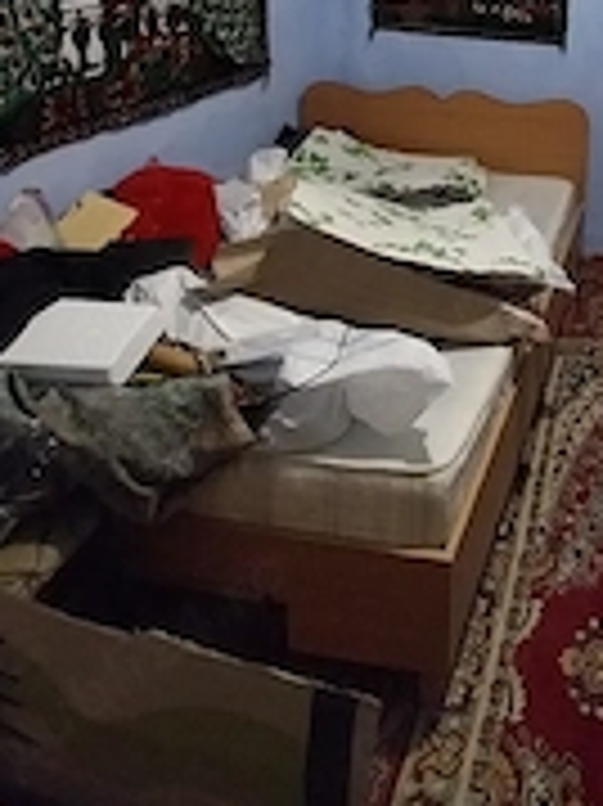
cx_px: 580
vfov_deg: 50.7
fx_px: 674
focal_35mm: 29
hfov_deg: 42.6
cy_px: 14
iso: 250
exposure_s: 1/25.1
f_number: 2.2
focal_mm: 1.13
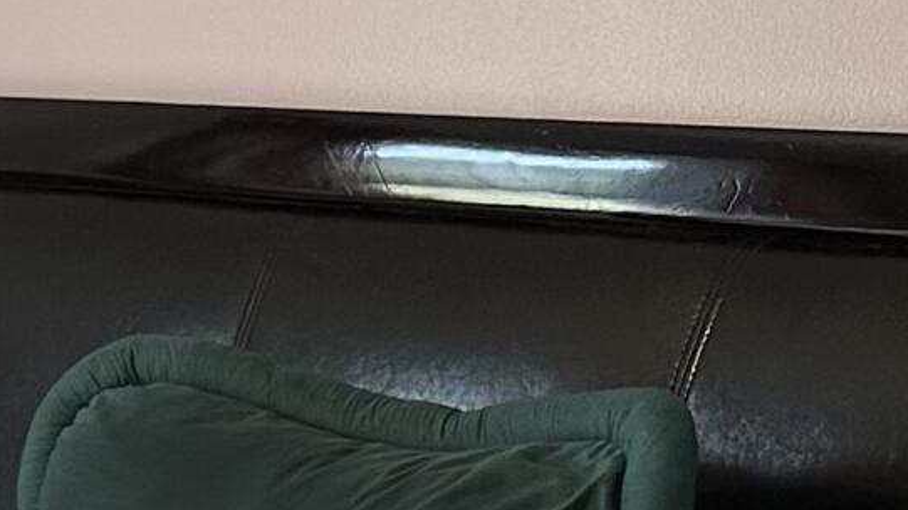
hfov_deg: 11.9
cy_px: 980
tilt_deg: -15.7
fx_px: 3490
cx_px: -1314
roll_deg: +0.5
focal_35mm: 145
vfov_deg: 8.0
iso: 125
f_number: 1.78
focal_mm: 6.86
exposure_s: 1/120
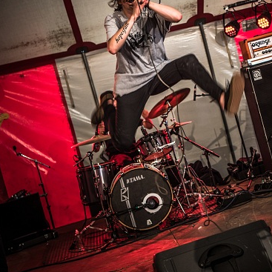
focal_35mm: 80
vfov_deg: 21.6
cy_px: 100
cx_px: 203
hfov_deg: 21.5
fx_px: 711
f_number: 2.8
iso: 320
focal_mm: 48
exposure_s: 1/100
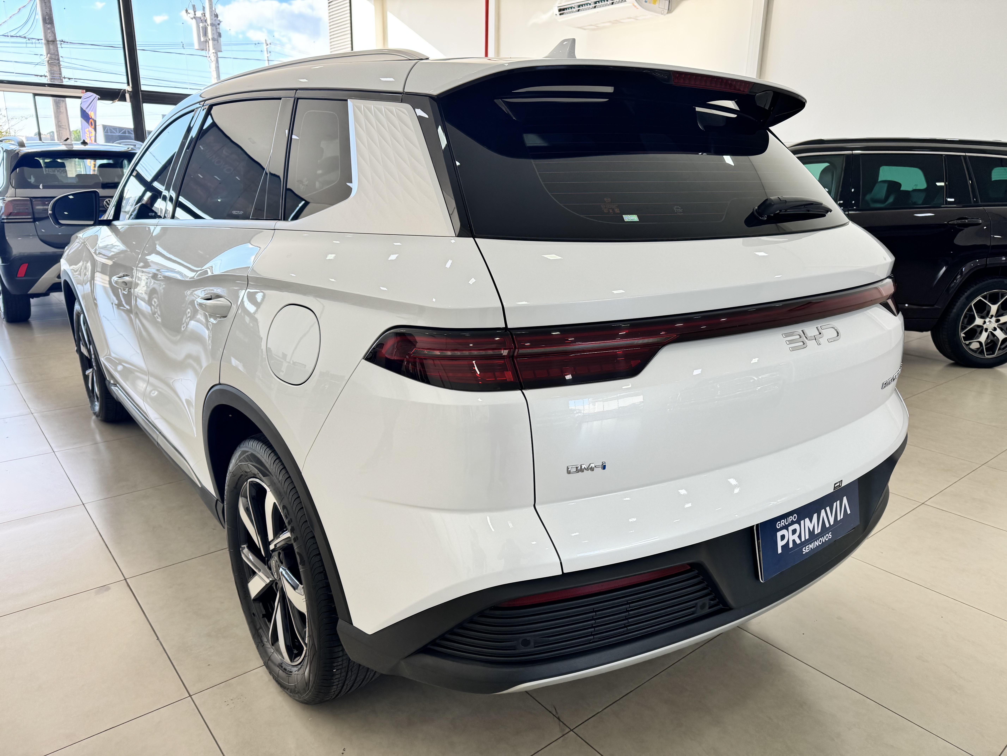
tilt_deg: -16.3
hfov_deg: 71.6
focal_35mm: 24
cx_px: 504
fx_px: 698
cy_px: 378
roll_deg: -1.4
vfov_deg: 56.8
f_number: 1.78
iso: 64
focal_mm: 6.76
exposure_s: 1/200
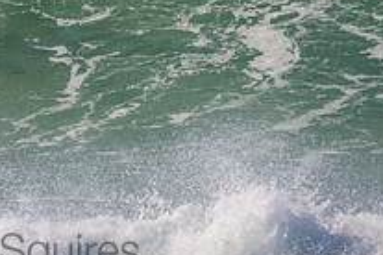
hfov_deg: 0.9
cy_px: -56
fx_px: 23851
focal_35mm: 2242
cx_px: -4
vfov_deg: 0.6
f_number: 11
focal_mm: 800
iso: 1250
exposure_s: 1/2000
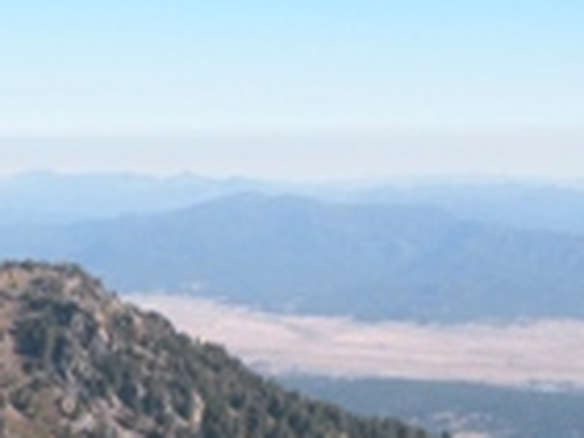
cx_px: 50
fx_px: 2024
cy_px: 542
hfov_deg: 16.2
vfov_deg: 12.0
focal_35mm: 120
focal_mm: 7.4
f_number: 5.6
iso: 64
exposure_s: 1/200
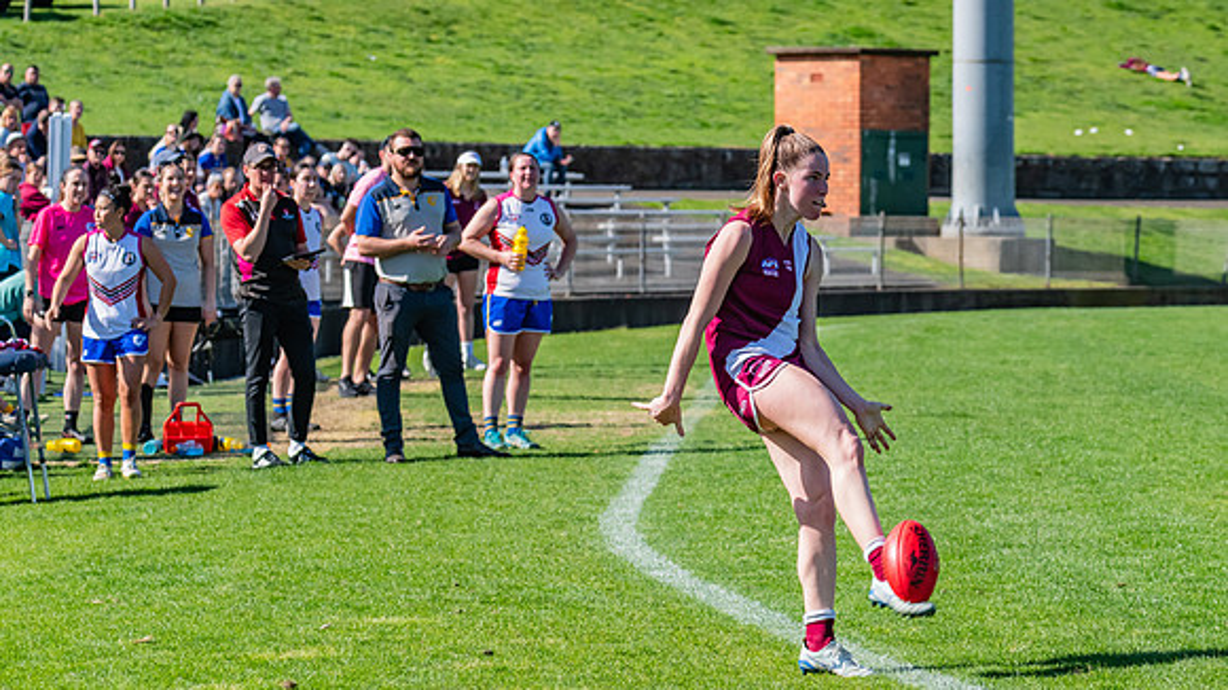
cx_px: 731
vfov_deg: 5.7
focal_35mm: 214
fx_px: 6960
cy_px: 306
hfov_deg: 10.1
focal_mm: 170
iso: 800
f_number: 8
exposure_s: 1/1250
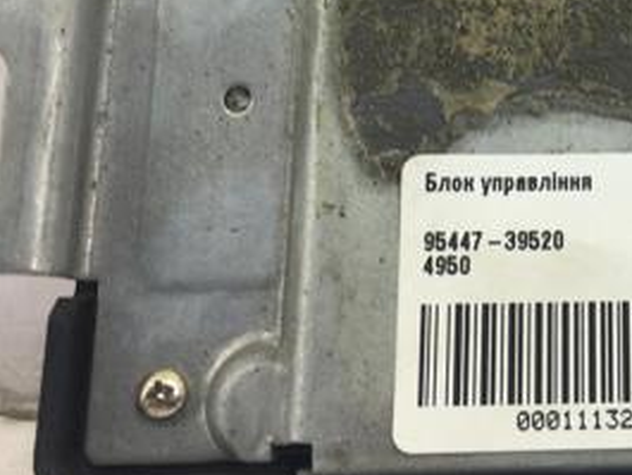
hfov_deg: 26.2
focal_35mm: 70
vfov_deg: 20.4
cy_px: 10
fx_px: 1279
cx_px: 646
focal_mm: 4.15
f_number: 2.2
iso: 32
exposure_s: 1/50
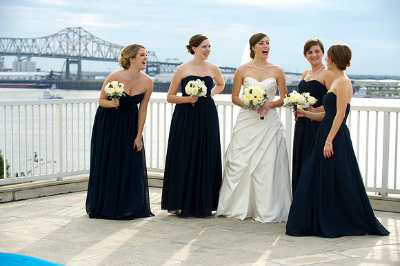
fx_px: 888
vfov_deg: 17.0
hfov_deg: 25.4
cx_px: 200
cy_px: 133
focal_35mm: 80
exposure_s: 1/250
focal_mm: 80
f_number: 4
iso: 200
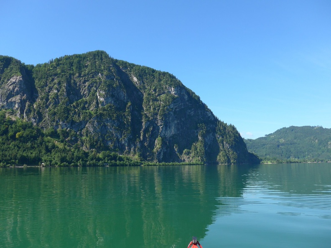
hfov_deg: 61.7
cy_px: 124
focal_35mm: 29
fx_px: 277
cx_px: 166
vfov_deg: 48.2
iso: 80
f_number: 2.8
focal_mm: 6
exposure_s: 1/800
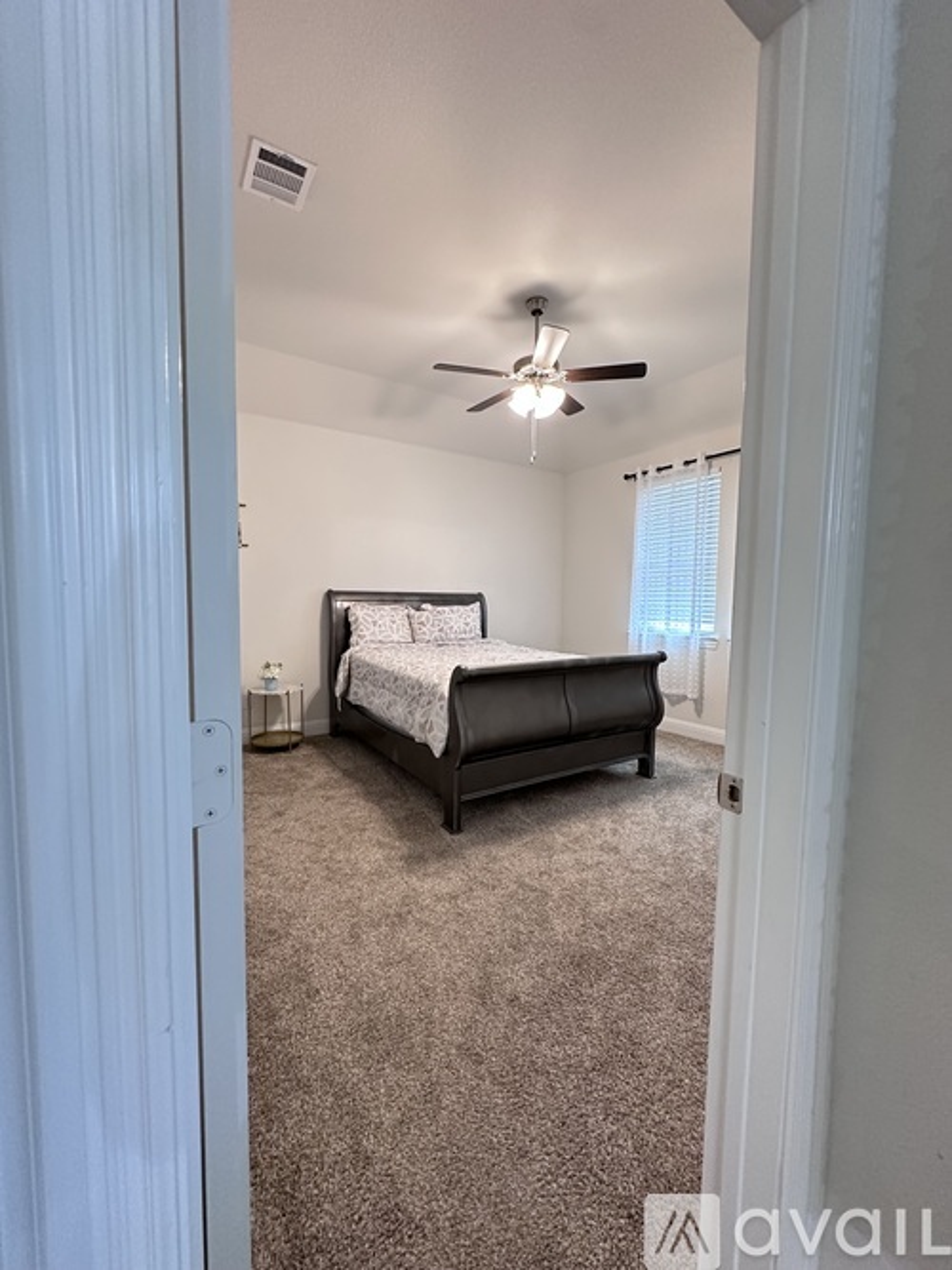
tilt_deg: -3.3
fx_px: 514
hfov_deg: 85.7
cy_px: 635
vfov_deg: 102.1
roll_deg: -1.6
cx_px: 476
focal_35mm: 14
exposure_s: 1/60
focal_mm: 2.22
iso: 400
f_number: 2.2
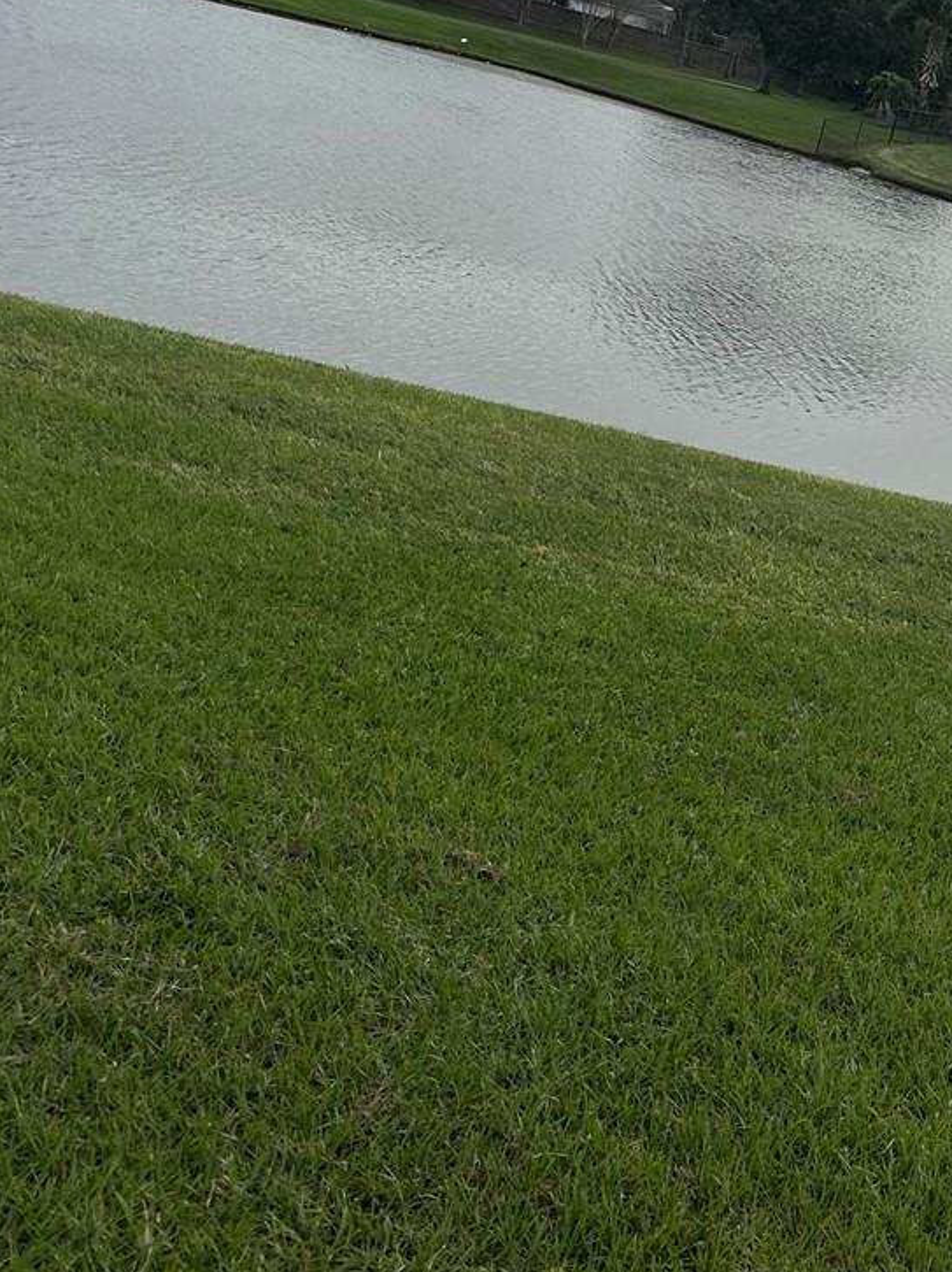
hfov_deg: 25.8
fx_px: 1945
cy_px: 277
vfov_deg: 35.2
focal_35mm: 53
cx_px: 994
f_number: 1.78
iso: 80
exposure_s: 1/2070
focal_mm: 6.86
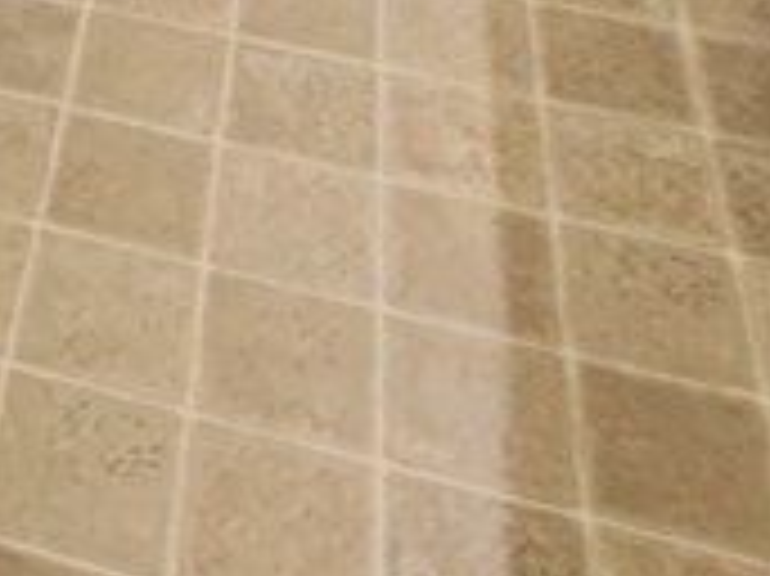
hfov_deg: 21.2
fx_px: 1867
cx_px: -230
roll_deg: +0.0
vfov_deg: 13.1
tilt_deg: -15.9
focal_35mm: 84
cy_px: -810
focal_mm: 2.22
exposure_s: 1/30
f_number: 2.2
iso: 1600
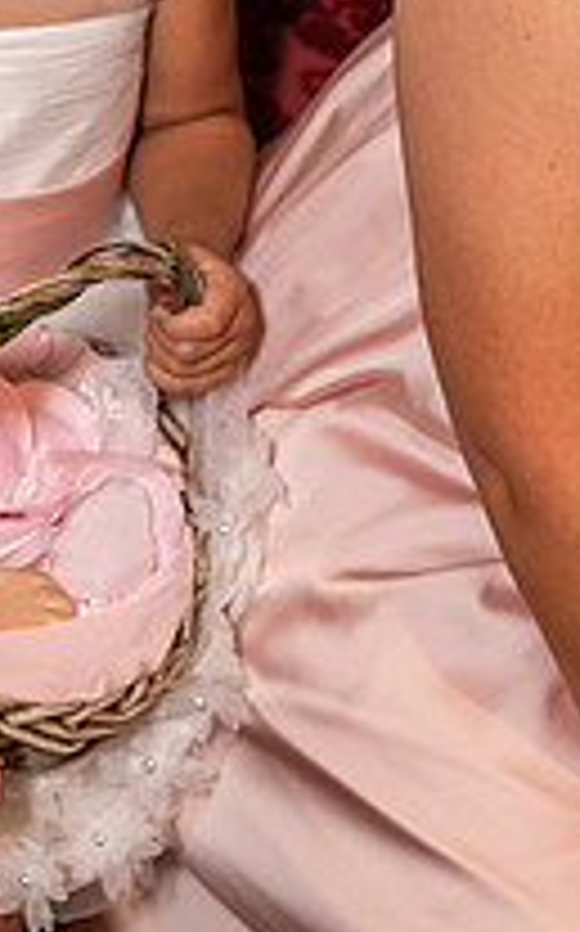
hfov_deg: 12.6
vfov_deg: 20.2
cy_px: 189
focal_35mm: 102
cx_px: -45
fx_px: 2585
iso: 1000
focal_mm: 46
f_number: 4
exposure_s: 1/100
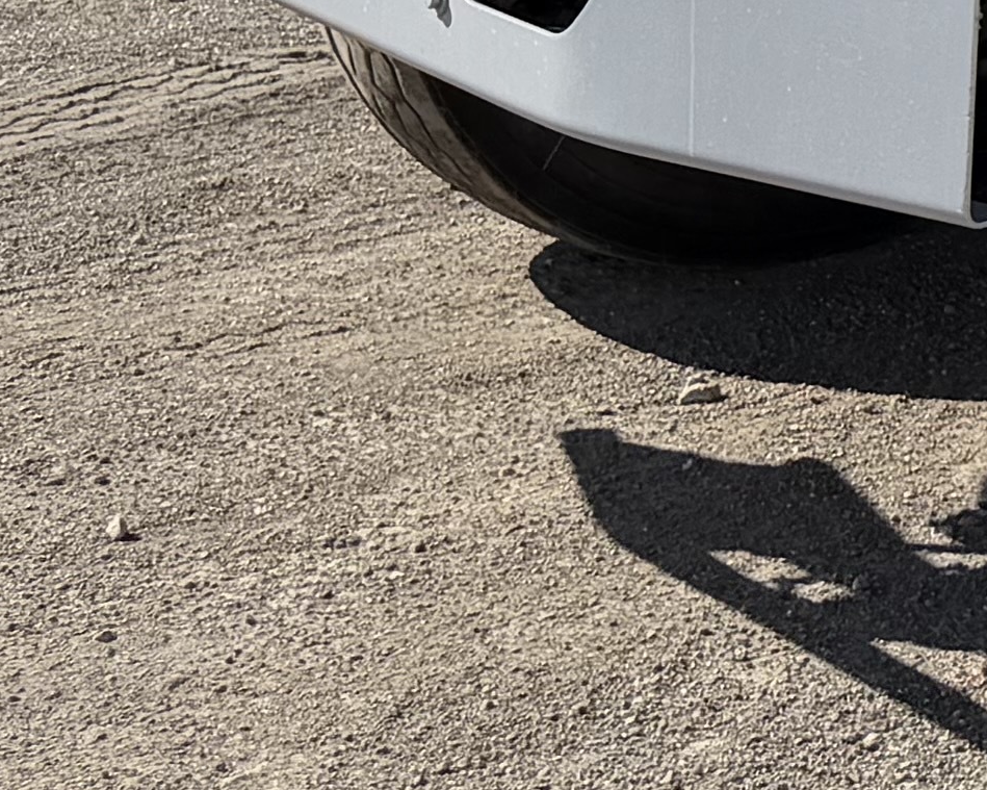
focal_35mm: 141
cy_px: -603
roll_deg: -2.6
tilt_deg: -3.6
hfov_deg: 10.9
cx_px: 2600
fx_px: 4118
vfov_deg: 10.4
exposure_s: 1/2907
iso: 80
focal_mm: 6.76
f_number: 1.78
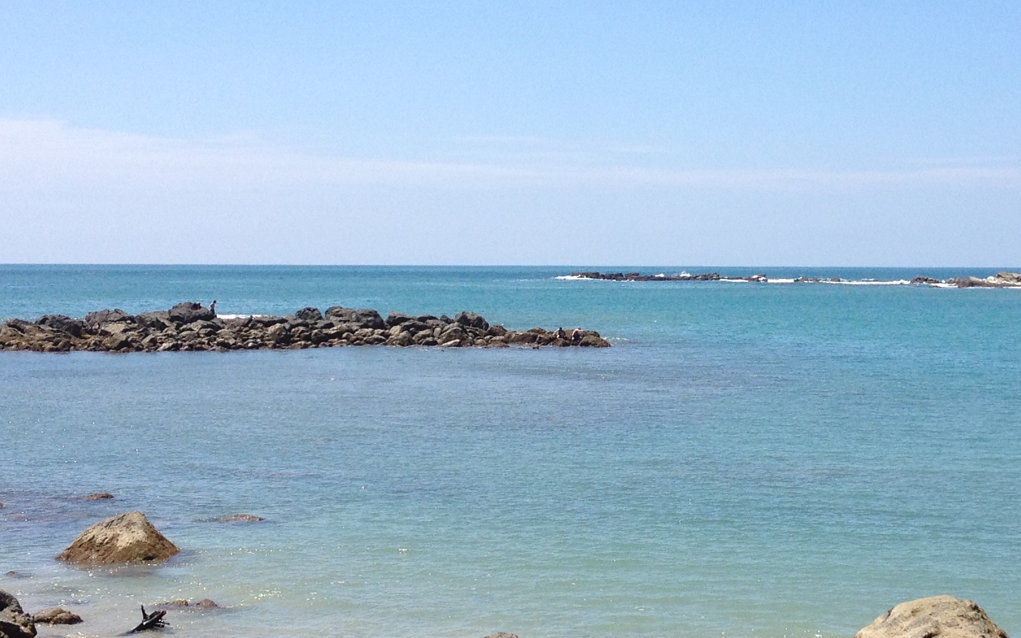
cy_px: 305
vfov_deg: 16.9
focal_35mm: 77
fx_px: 2142
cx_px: 723
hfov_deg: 26.6
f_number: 2.4
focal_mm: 4.28
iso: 50
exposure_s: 1/1905
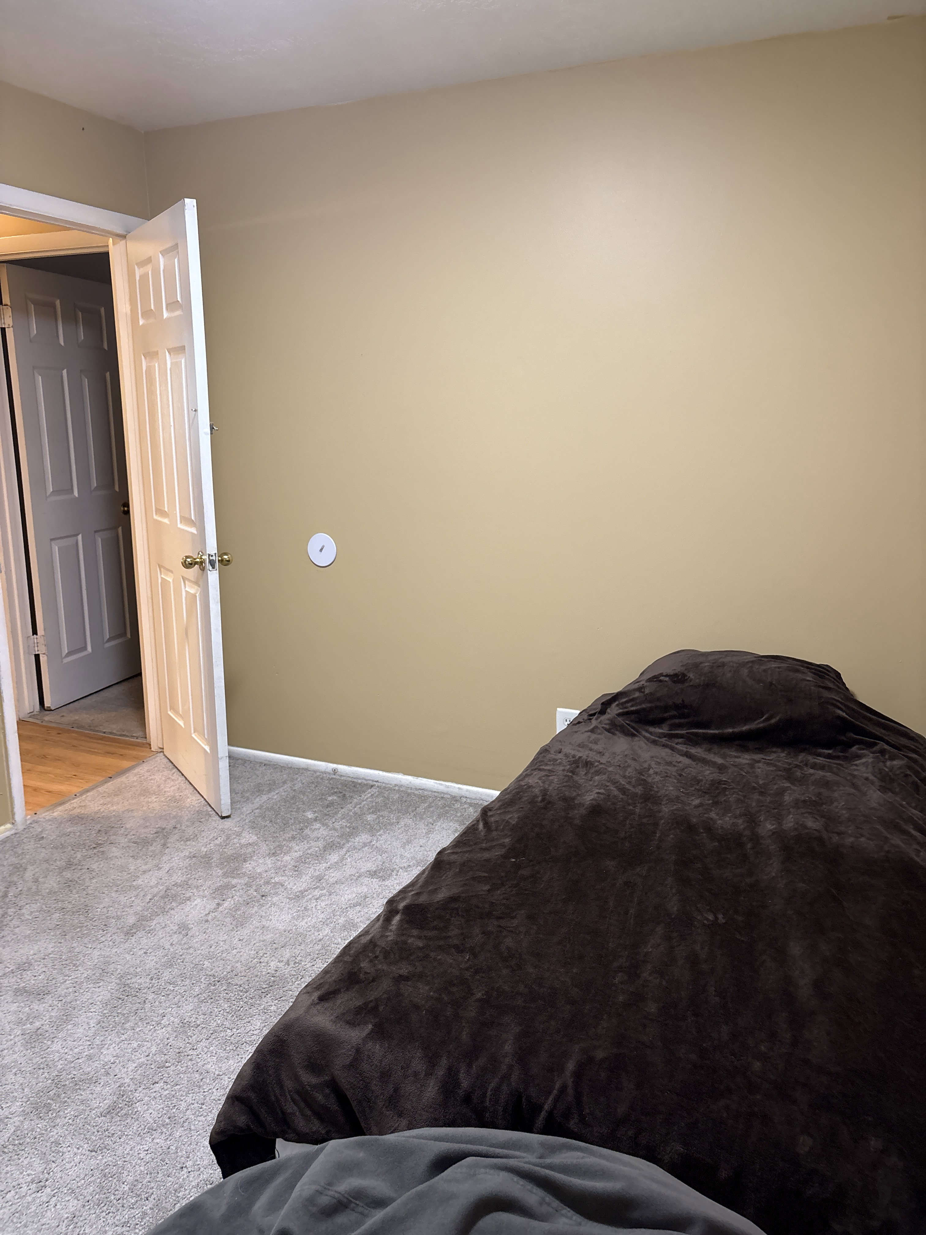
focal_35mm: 26
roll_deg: -0.5
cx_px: 463
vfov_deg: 67.3
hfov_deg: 53.1
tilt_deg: -12.3
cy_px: 618
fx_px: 927
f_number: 1.6
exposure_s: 1/60
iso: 320
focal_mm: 5.96
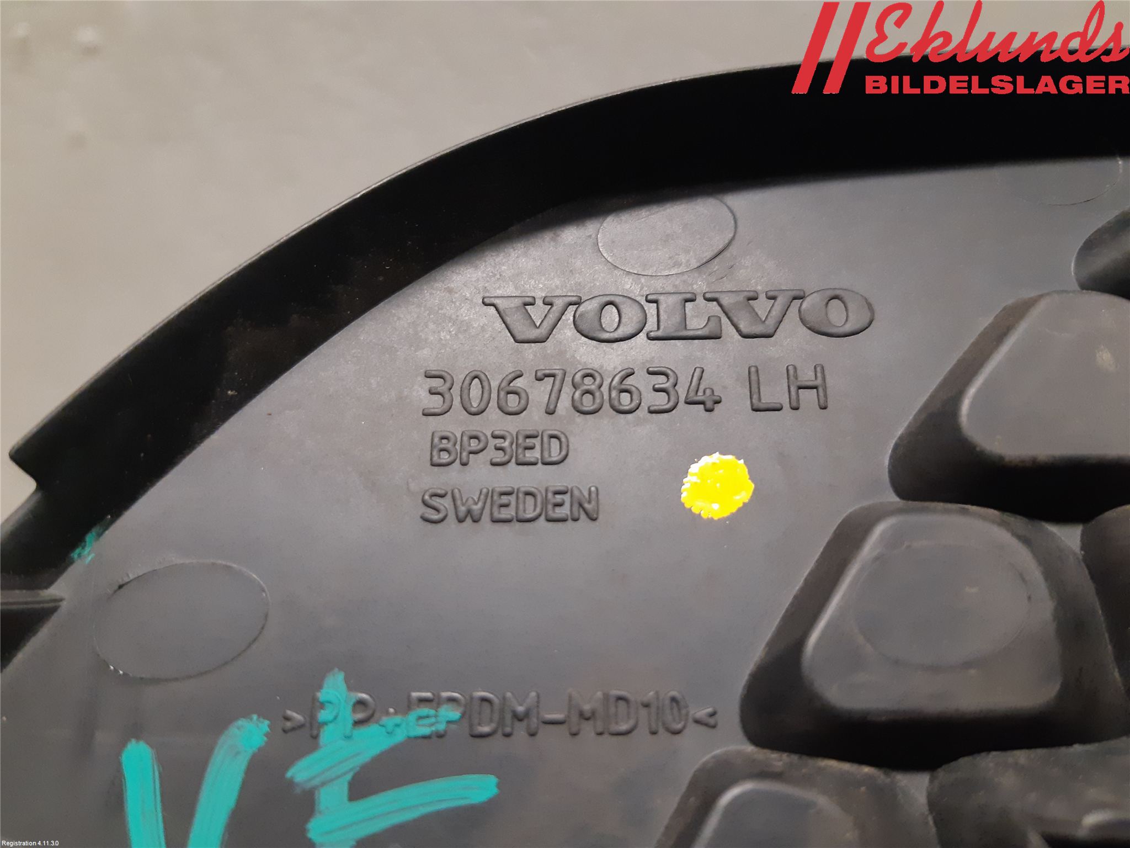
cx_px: 565
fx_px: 849
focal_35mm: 26
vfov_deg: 53.1
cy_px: 424
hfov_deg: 67.3
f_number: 1.7
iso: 320
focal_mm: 3.93
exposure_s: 1/50
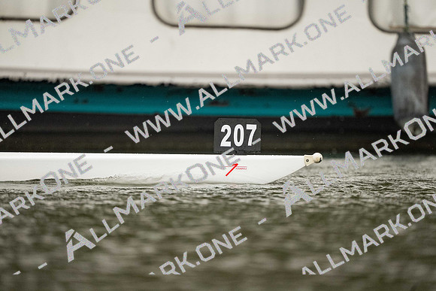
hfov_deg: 3.6
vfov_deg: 2.4
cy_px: 146
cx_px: 218
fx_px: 7026
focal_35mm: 580
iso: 1600
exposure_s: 1/2000
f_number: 4
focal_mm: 580
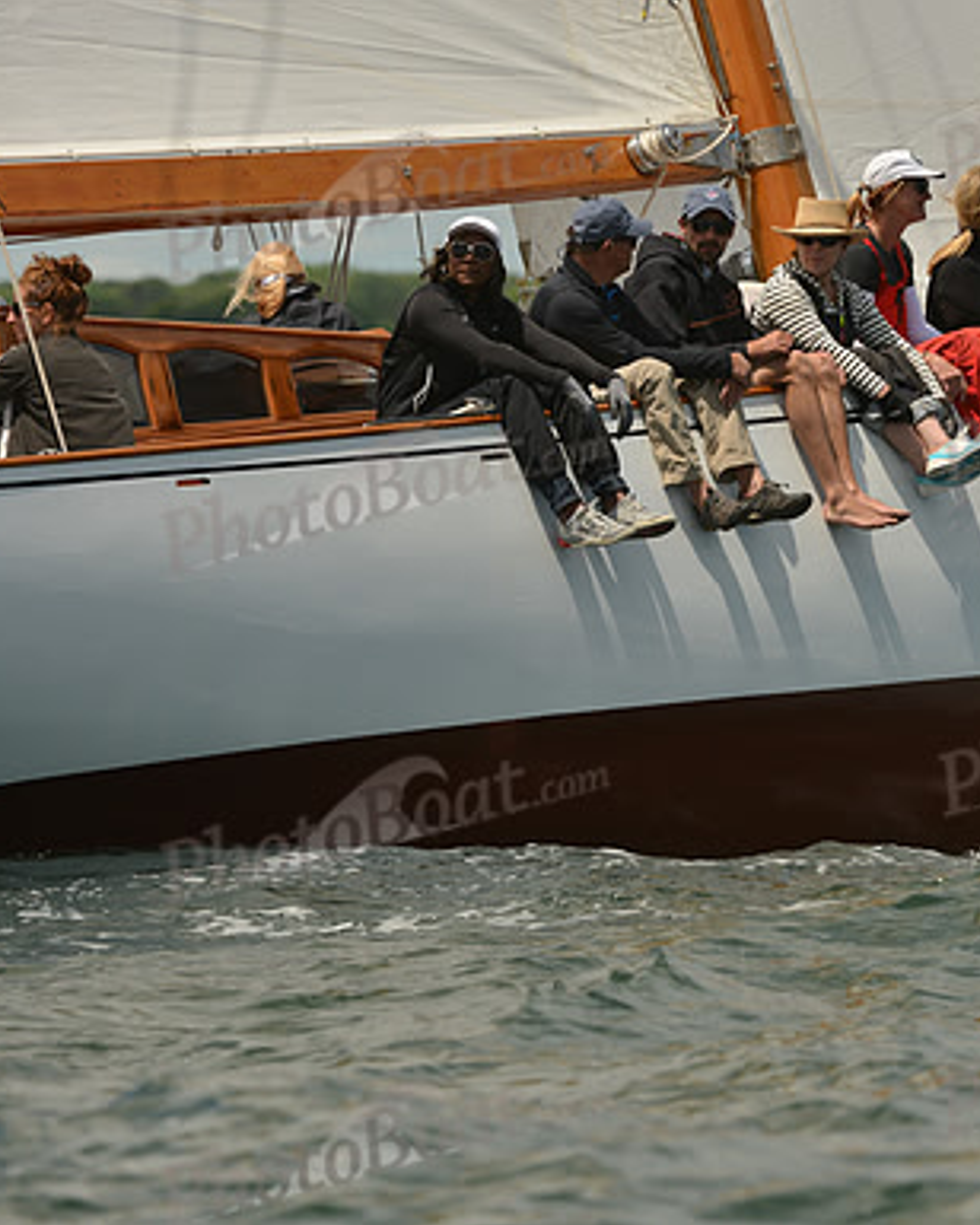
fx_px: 16931
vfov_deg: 4.1
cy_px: 612
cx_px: 776
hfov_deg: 3.3
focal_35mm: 467
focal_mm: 330
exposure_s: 1/1000
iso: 200
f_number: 7.1
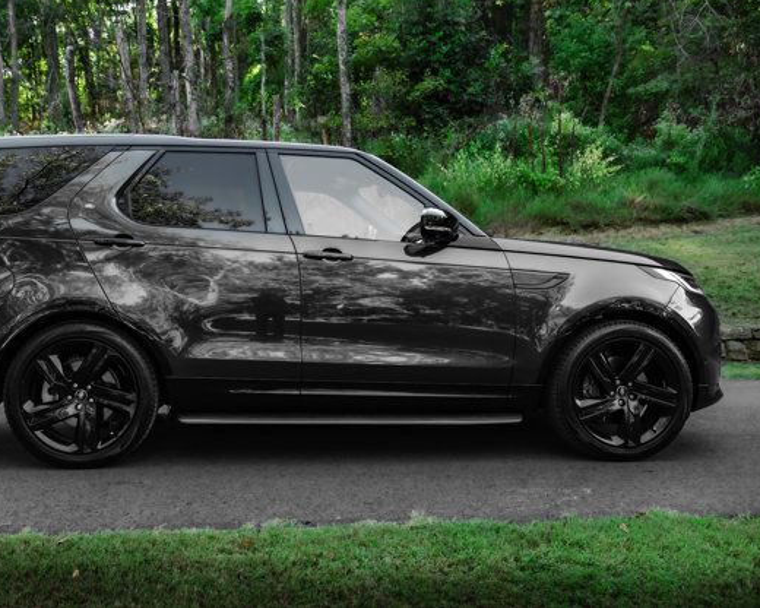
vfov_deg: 40.1
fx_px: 832
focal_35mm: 37
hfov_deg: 48.8
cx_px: 307
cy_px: 297
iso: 640
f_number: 5
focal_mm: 32
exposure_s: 1/400
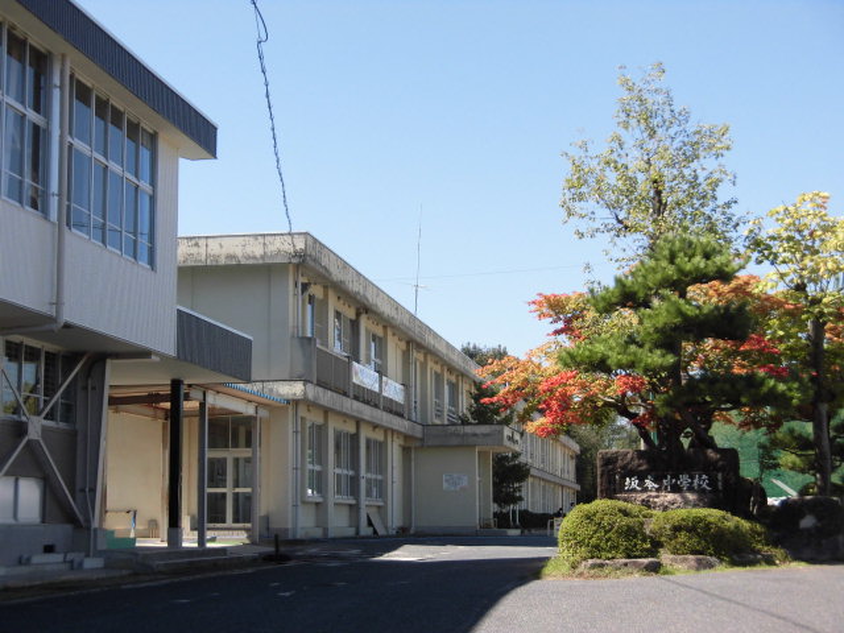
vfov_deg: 21.6
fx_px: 1658
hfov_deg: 28.6
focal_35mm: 68
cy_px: 316
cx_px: 422
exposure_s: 1/500
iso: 100
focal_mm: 12.14
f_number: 4.4
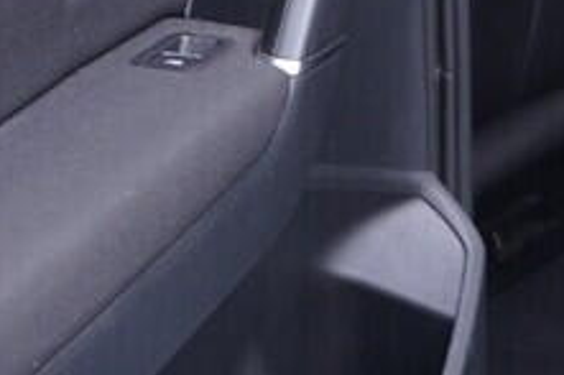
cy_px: -319
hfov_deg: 8.6
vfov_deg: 5.7
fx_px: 3679
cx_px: 829
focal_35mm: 235
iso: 250
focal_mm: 24
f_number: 2.8
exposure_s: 1/40
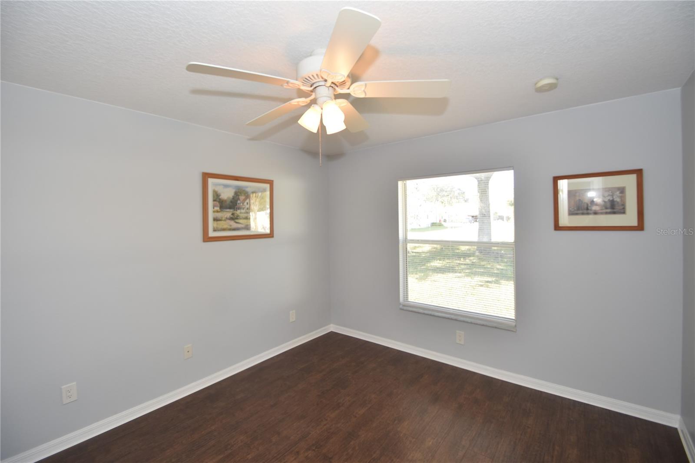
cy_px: 232
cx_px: 348
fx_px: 290
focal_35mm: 15
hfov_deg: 100.4
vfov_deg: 77.3
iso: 200
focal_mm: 10
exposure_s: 1/80
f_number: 4.5
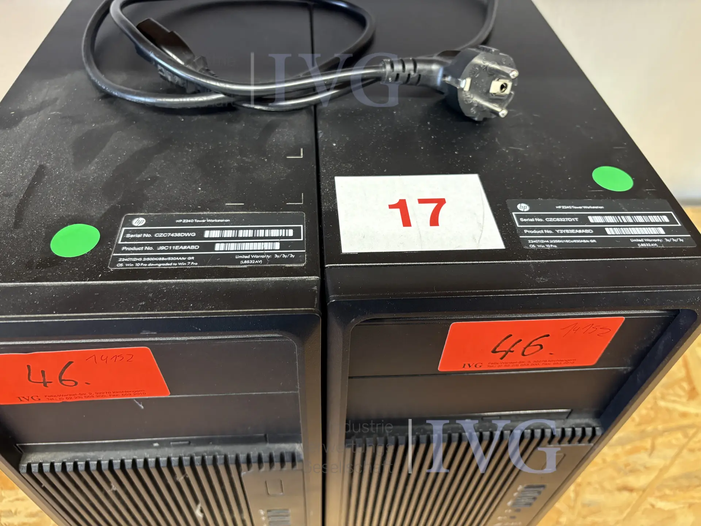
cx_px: 350
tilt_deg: -47.7
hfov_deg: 67.3
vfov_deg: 53.1
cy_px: 263
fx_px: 527
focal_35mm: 26
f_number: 1.6
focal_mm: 5.96
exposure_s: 1/50
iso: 250
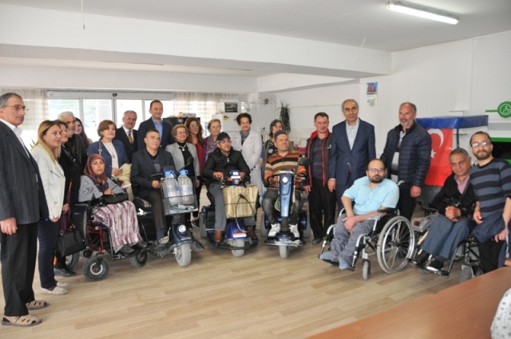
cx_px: 256
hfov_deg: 67.4
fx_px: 383
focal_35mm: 27
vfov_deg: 47.8
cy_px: 170
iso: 400
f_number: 3.5
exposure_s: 1/60
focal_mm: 18
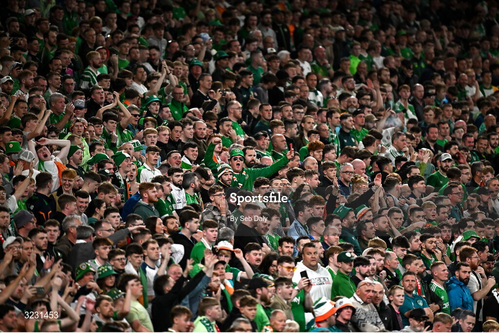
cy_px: 166
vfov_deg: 3.4
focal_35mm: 400
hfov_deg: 5.2
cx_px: 250
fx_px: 5547
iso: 2000
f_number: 2.8
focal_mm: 400
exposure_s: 1/2000
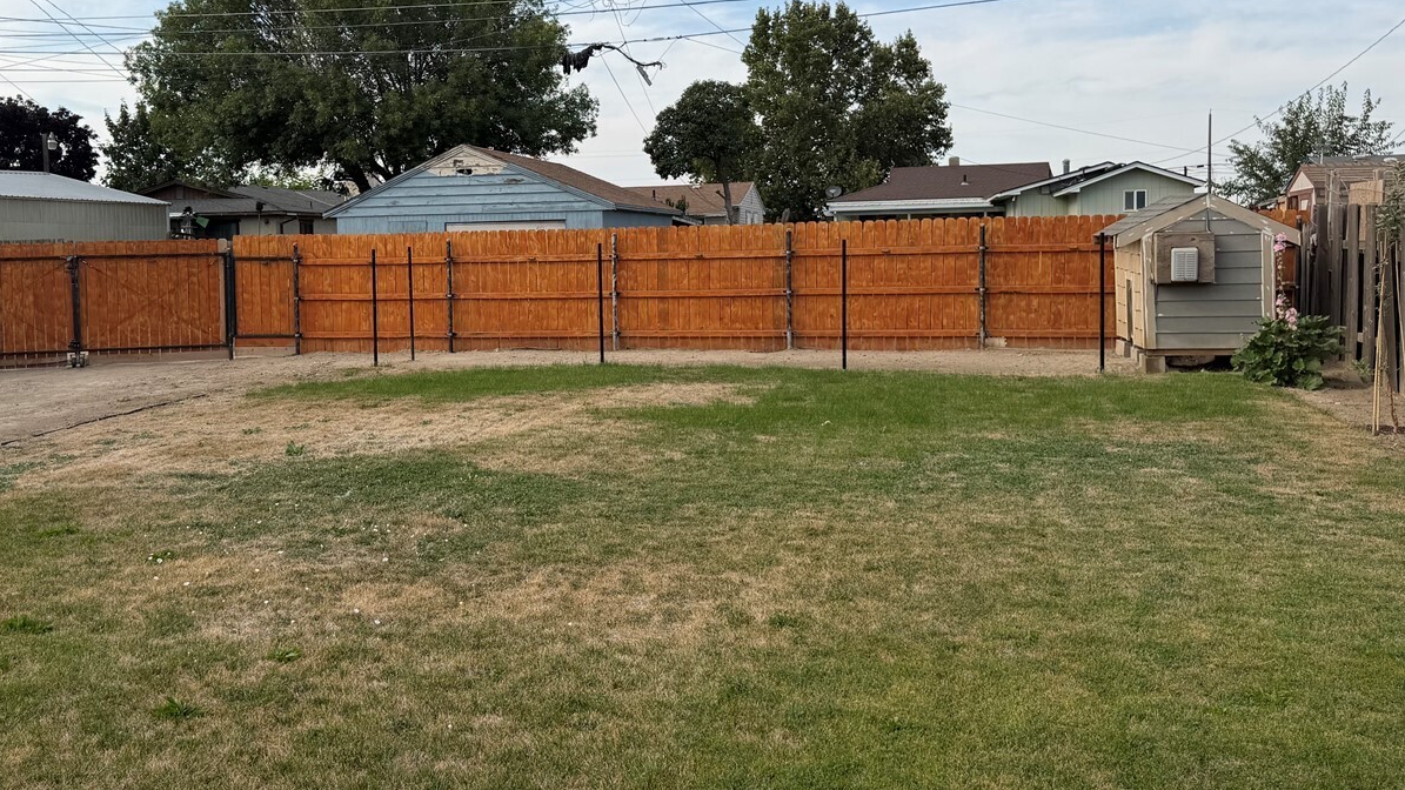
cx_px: 548
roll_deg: +1.0
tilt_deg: -3.1
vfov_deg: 33.6
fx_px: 1304
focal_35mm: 35
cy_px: 308
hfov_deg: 56.1
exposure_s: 1/3953
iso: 80
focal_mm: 6.76
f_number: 1.78
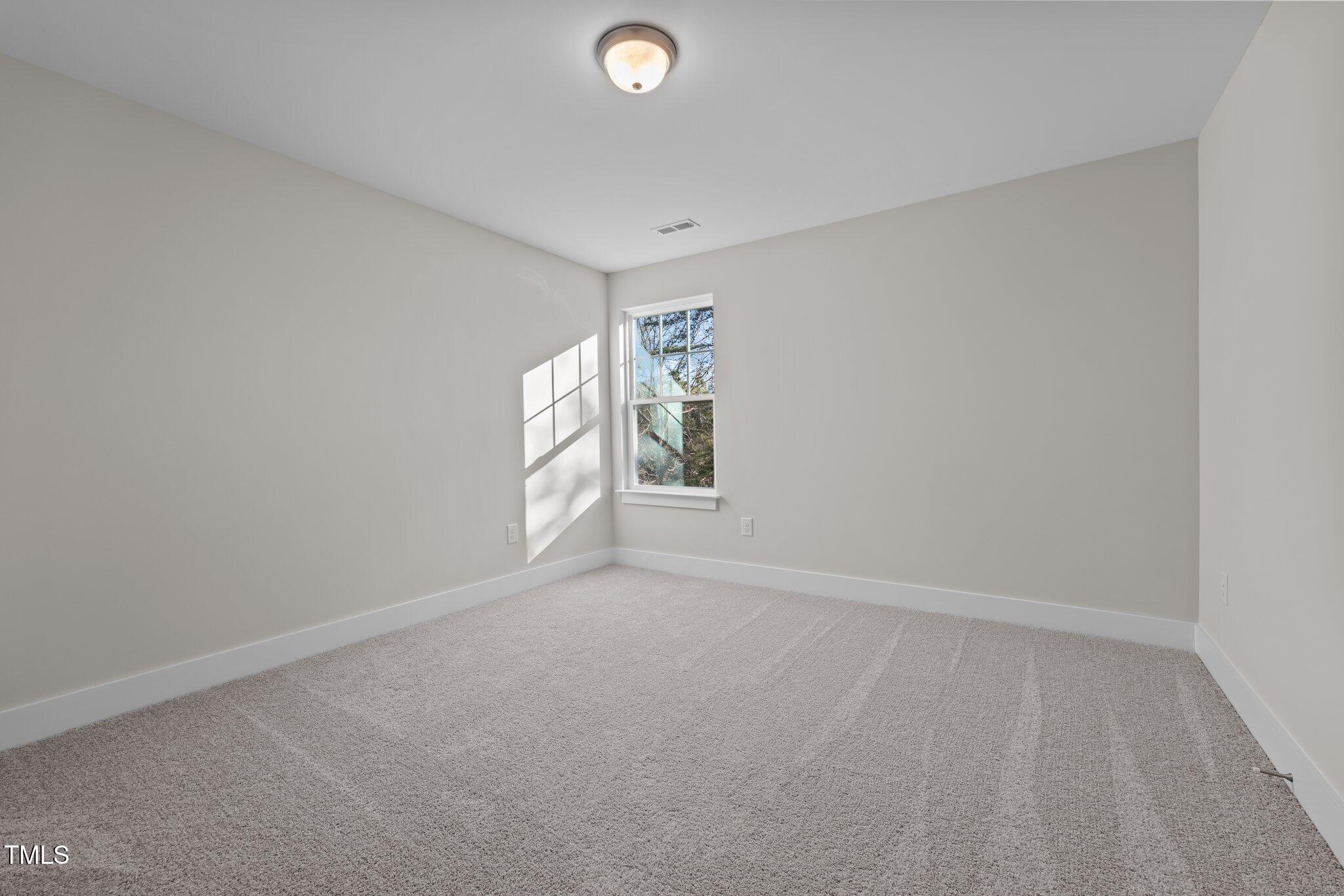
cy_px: 448
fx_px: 523
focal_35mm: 14
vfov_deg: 81.2
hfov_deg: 104.3
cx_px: 672
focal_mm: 14
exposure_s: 1/6
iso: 200
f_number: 7.1
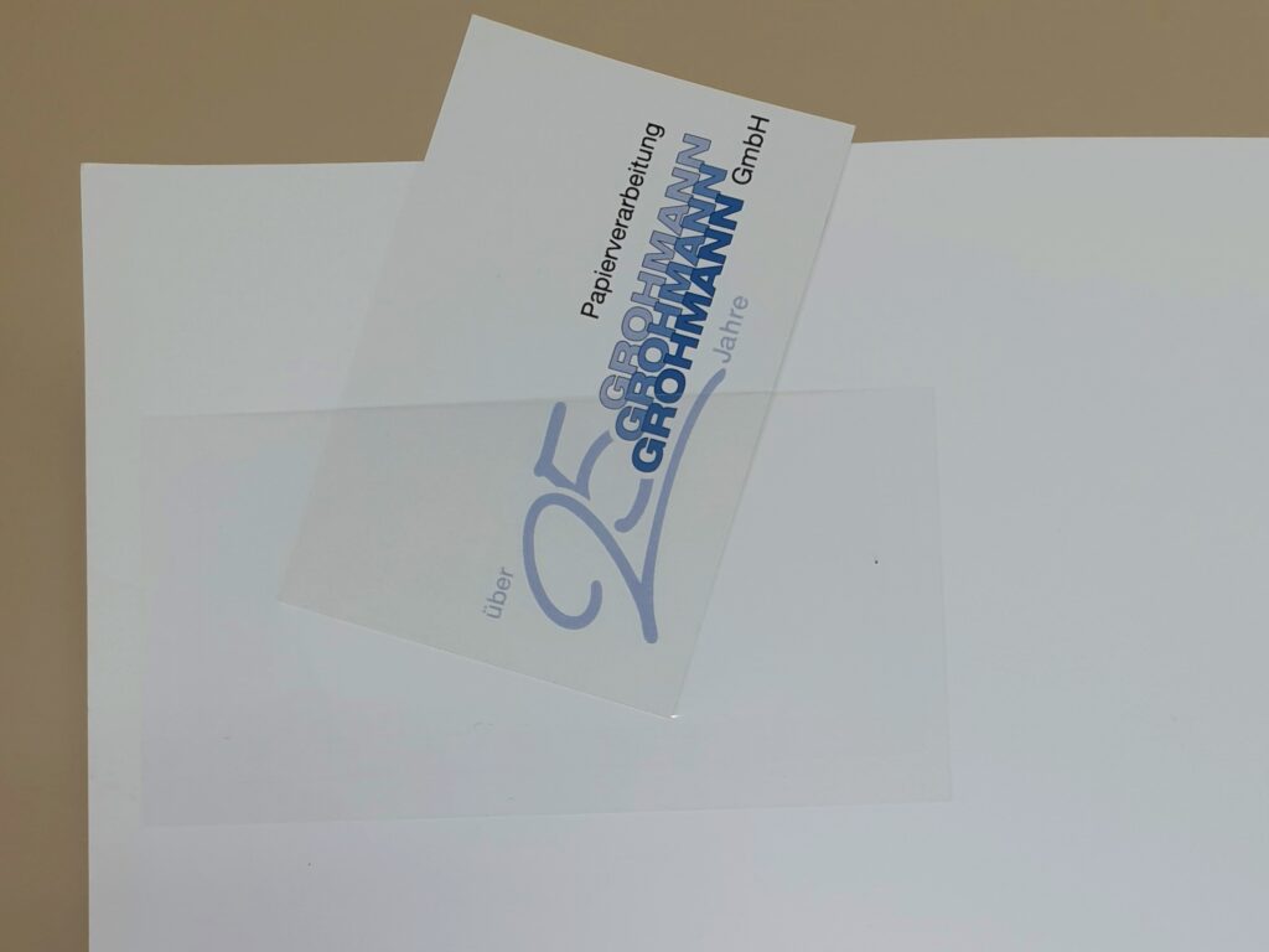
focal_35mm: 26
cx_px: 634
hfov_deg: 67.3
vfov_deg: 53.1
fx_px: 953
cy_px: 476
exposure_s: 1/50
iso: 64
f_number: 2.4
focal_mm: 4.3
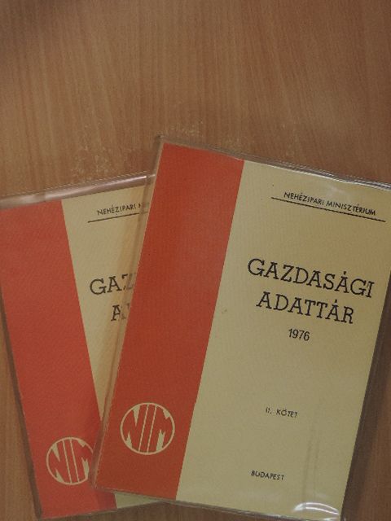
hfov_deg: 40.7
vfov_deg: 52.6
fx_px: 527
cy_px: 260
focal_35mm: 35
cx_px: 196
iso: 400
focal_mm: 6.2
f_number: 3.3
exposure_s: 1/80
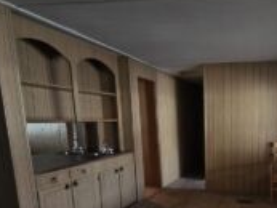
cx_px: 232
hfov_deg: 54.6
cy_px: 166
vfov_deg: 44.6
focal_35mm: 30
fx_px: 240
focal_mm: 2.2
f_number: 2.2
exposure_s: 1/60
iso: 160
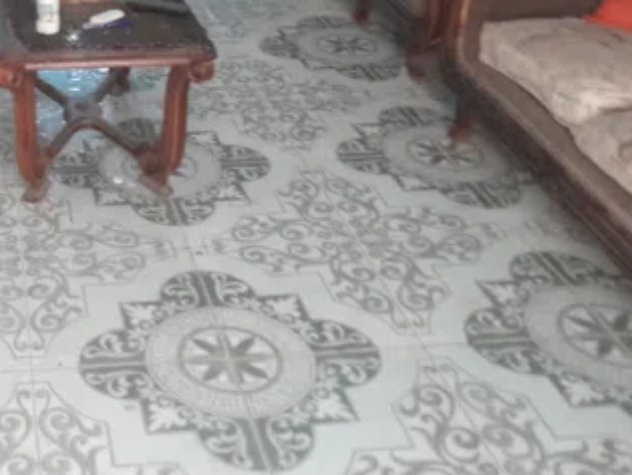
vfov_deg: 25.7
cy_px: 44
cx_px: 58
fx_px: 1005
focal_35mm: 55
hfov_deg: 33.0
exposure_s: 1/10
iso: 640
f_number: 1.8
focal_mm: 4
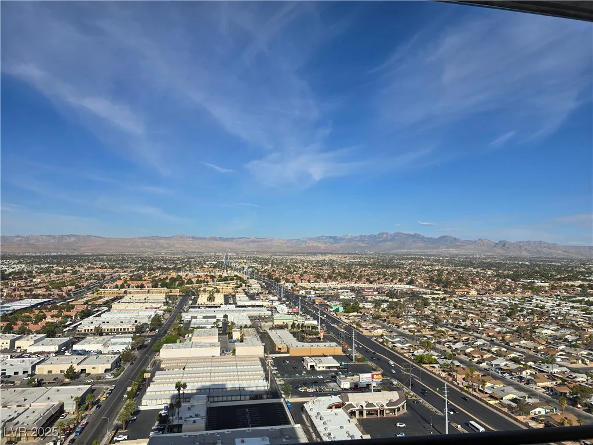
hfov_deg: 73.9
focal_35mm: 23
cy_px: 222
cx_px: 296
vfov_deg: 58.9
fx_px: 394
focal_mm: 6.3
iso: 12
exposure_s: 1/1297
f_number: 1.7
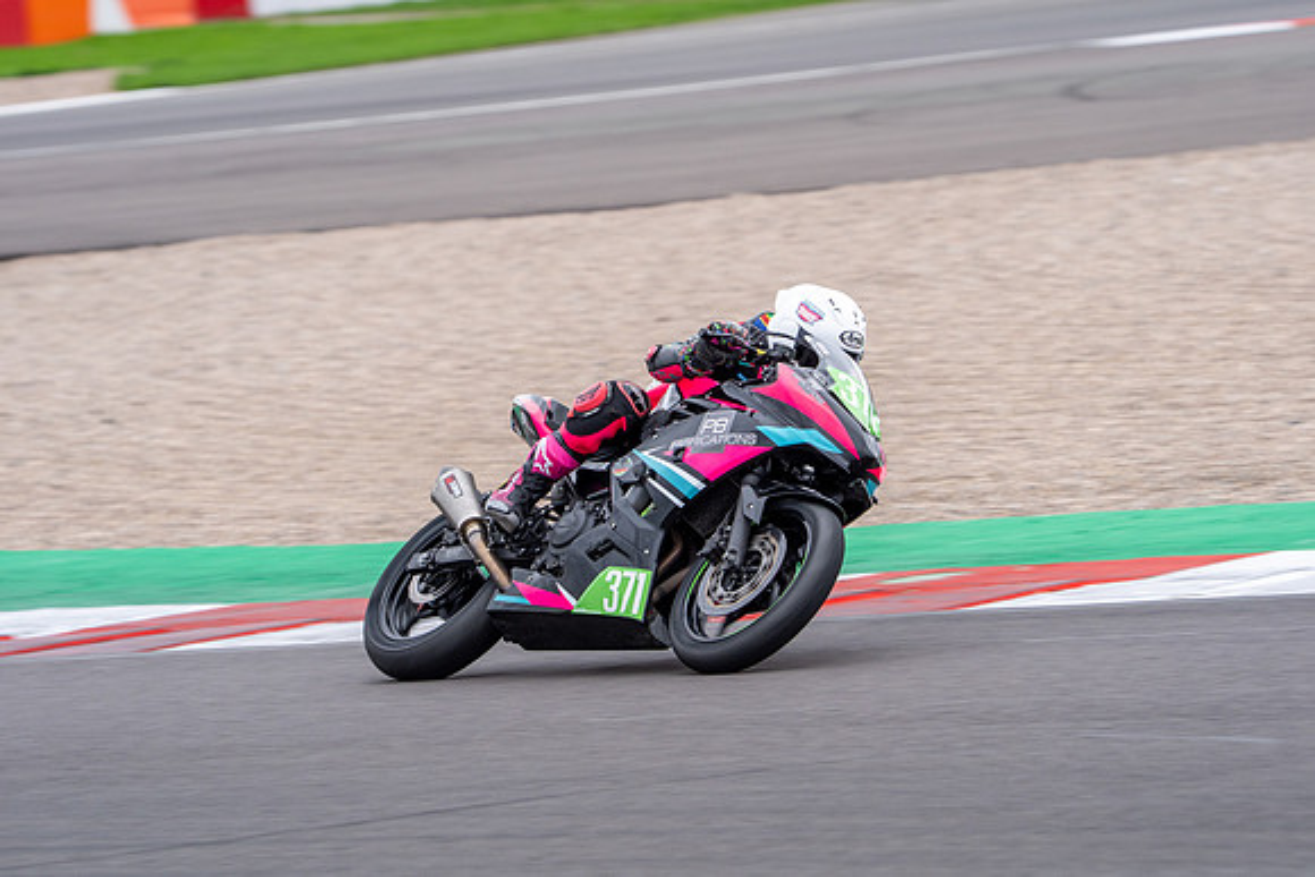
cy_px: 422
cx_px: 658
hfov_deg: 7.2
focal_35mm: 287
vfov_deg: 4.8
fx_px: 10478
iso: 800
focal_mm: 276
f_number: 7.1
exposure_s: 1/400
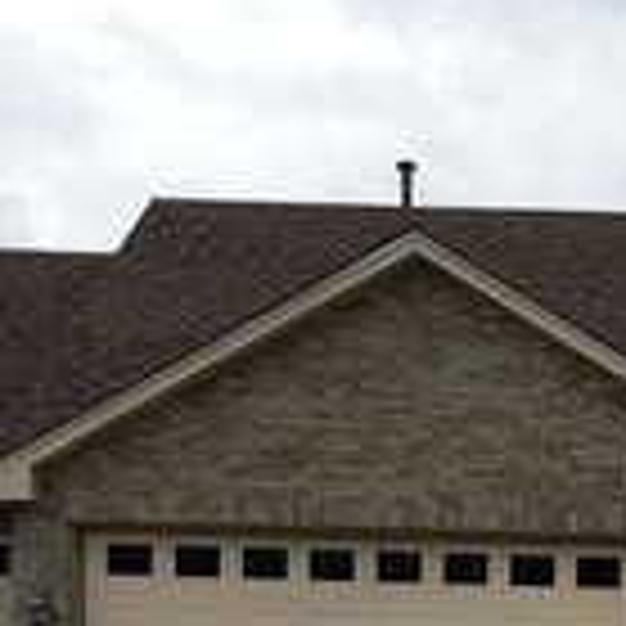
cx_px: 865
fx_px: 2414
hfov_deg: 14.1
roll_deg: -0.7
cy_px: 851
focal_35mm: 118
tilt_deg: -2.8
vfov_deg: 14.1
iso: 25
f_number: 2.2
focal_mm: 4.15
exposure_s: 1/2262
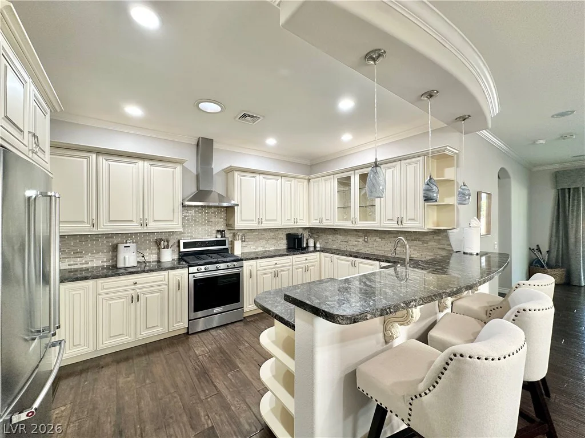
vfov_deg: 85.7
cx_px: 292
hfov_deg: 102.1
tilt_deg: +1.0
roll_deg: +0.3
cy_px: 219
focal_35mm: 14
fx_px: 237
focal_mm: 2.22
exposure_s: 1/60
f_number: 2.2
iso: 160
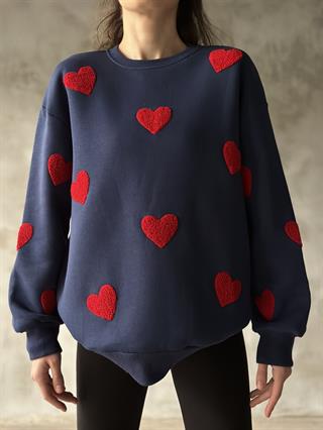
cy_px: 215
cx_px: 162
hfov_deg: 30.3
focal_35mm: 48
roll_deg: -0.5
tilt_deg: +2.1
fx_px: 597
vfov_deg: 39.6
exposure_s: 1/40
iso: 500
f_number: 1.78
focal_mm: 6.86
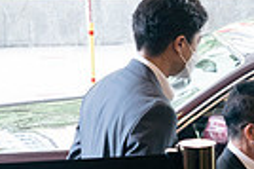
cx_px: 385
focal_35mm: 203
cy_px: 193
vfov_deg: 6.7
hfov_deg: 9.8
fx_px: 1431
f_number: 2.8
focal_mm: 22
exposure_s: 1/100
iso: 1000
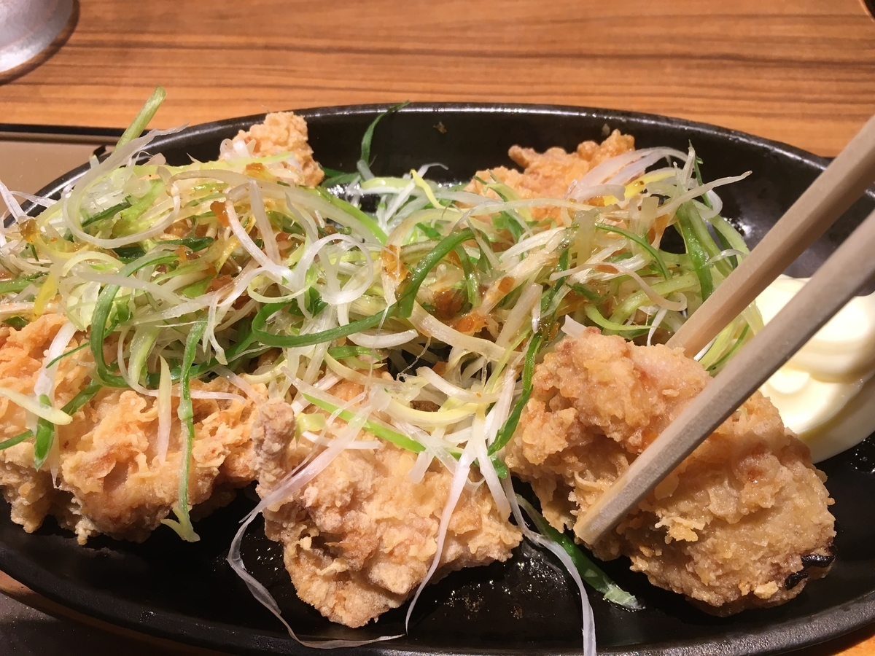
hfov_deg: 61.7
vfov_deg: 48.2
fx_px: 733
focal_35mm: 29
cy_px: 328
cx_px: 438
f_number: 2.2
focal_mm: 4.15
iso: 32
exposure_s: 1/30
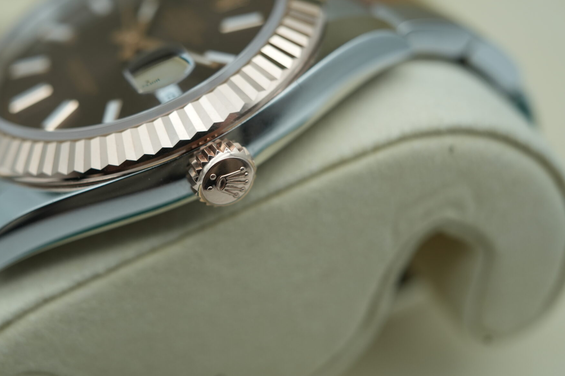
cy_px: 155
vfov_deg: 26.4
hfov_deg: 38.6
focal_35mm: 51
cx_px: 204
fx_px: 800
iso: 400
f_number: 5
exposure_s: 1/250
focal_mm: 35
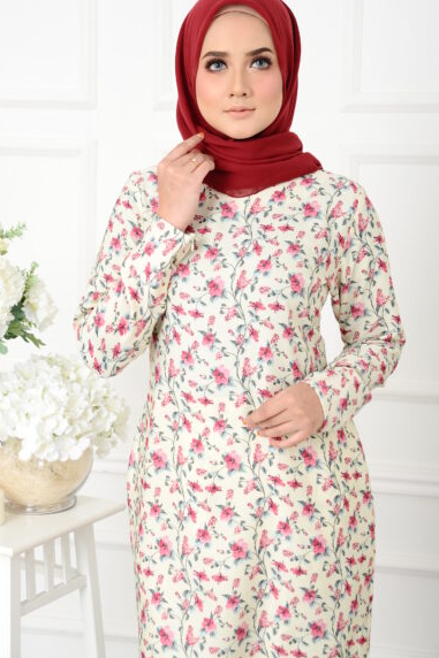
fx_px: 1446
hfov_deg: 17.3
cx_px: 224
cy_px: 299
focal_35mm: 79
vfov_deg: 25.7
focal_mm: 70
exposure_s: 1/250
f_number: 7.1
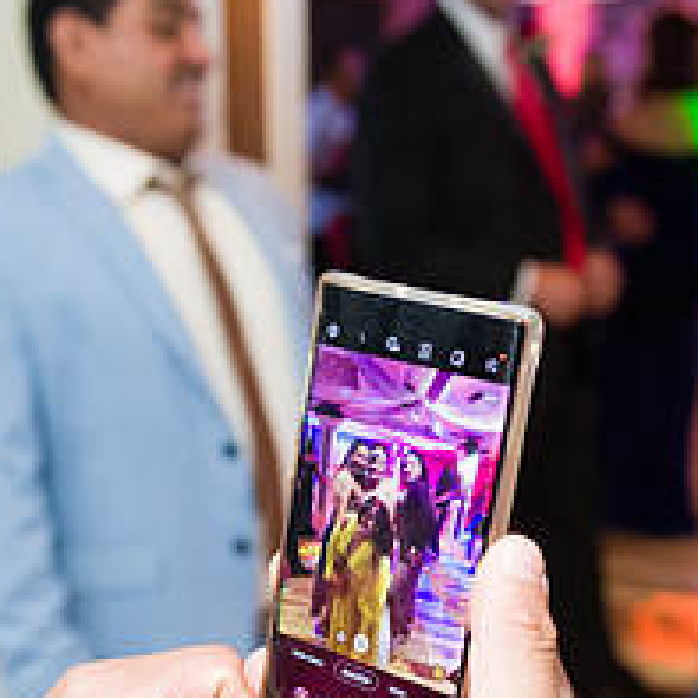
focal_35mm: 60
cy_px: 551
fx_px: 1369
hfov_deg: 28.5
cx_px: 415
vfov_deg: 28.1
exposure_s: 1/125
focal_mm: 24
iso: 1250
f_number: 3.2
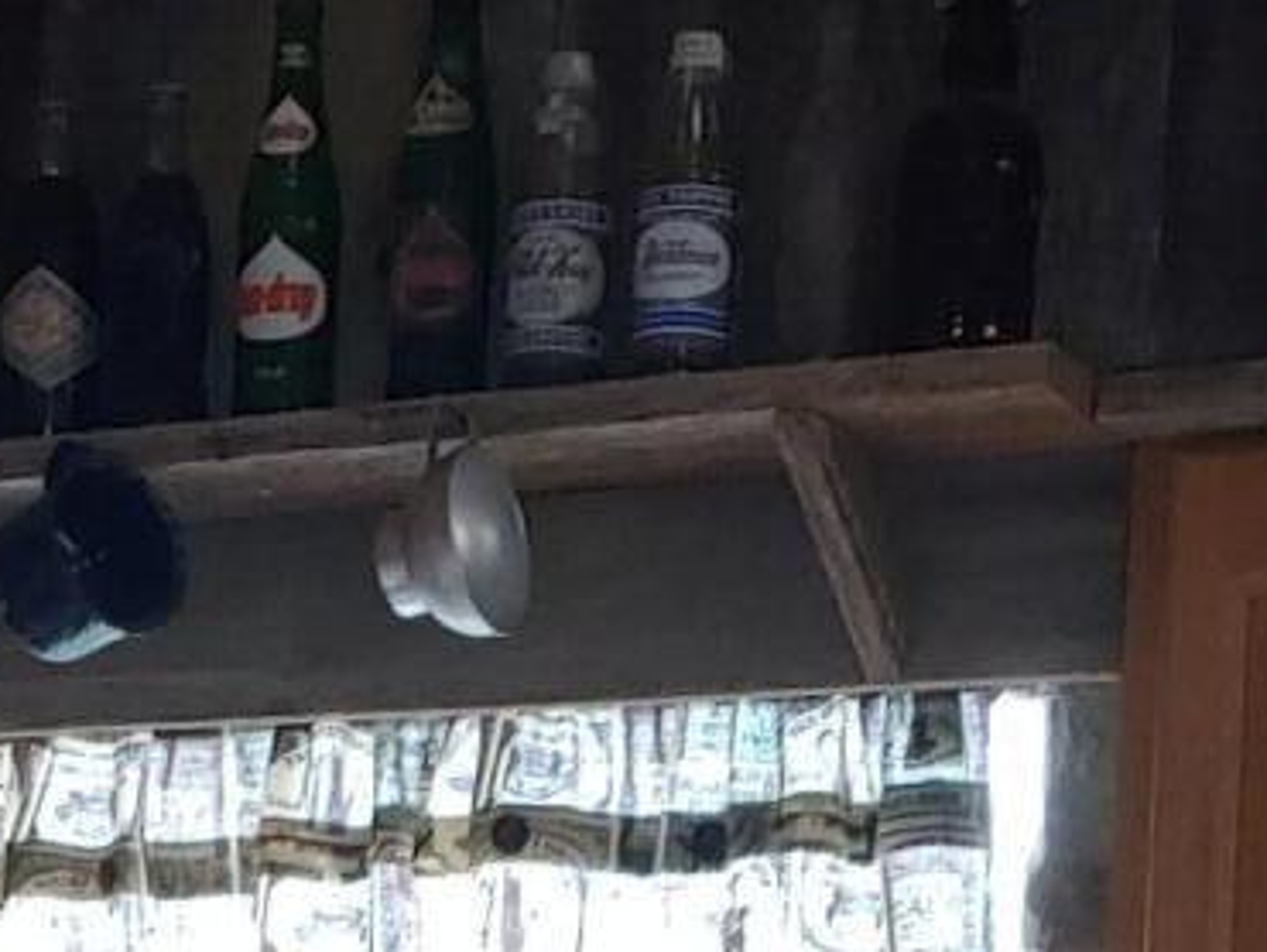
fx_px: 4944
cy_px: 2483
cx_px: 140
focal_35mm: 135
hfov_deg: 14.5
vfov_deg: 9.5
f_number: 1.5
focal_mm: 4.23
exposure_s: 1/30
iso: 100
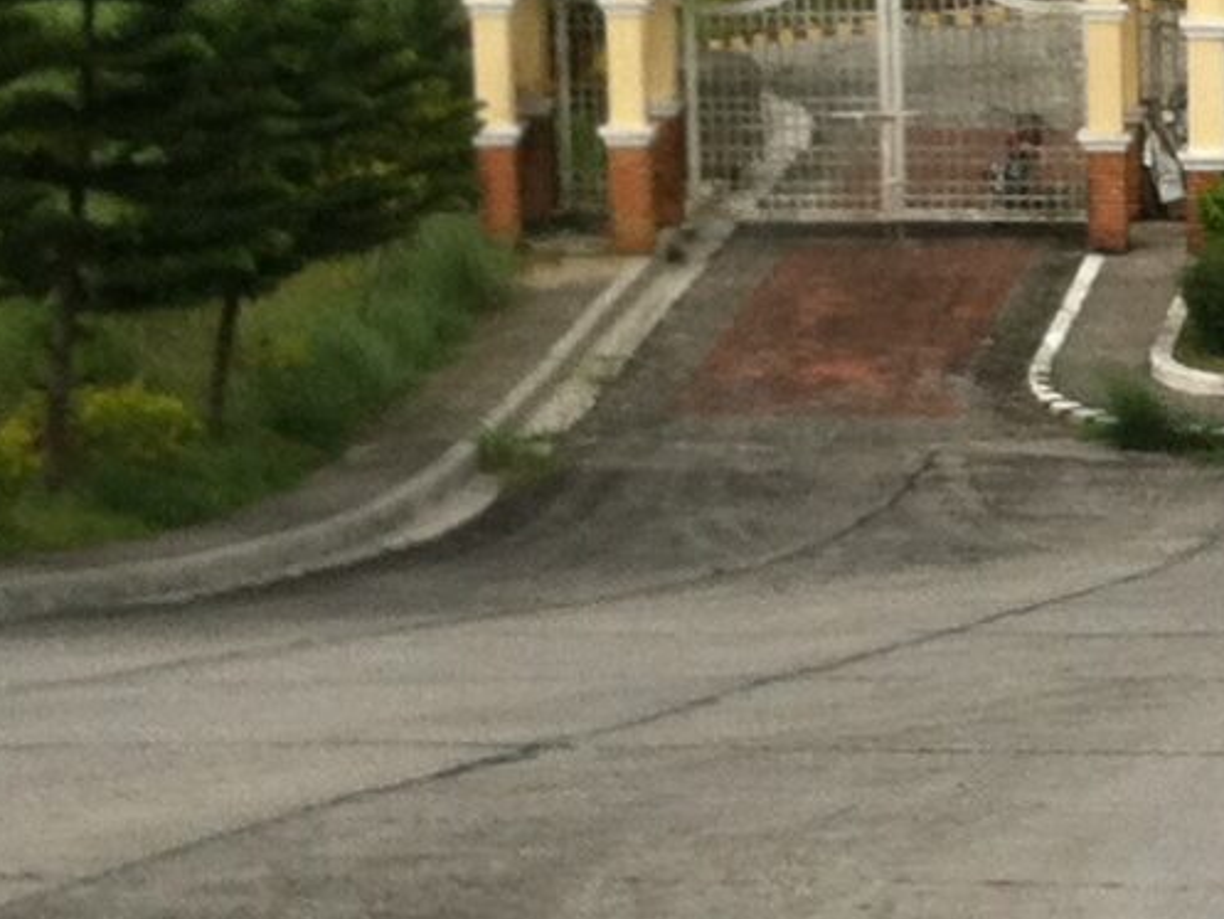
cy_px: 200
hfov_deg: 10.7
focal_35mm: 180
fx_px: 6366
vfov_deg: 8.2
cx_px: 1561
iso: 80
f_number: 2.8
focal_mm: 3.85
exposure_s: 1/857
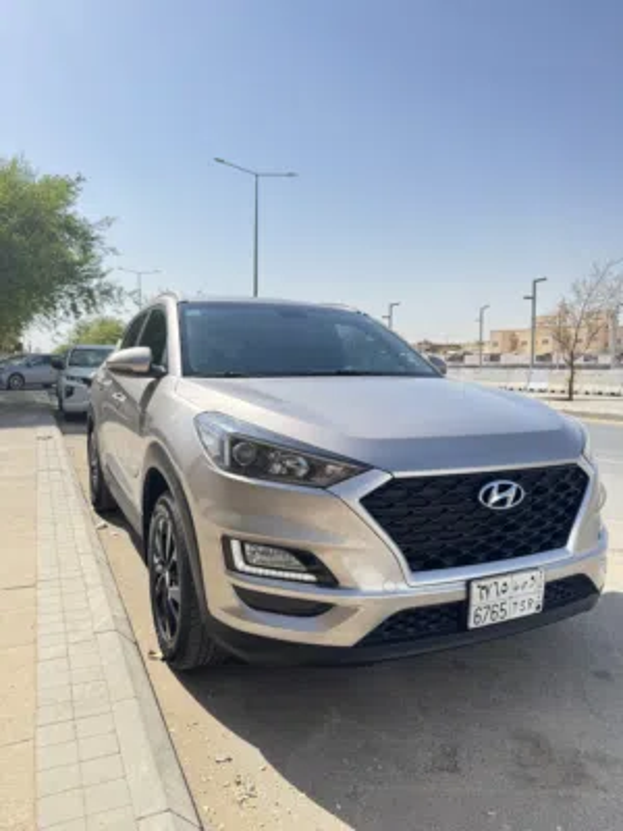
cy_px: 416
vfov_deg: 71.6
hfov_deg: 56.8
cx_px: 312
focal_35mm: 24
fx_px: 576
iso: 80
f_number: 1.78
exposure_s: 1/3096
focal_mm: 6.76
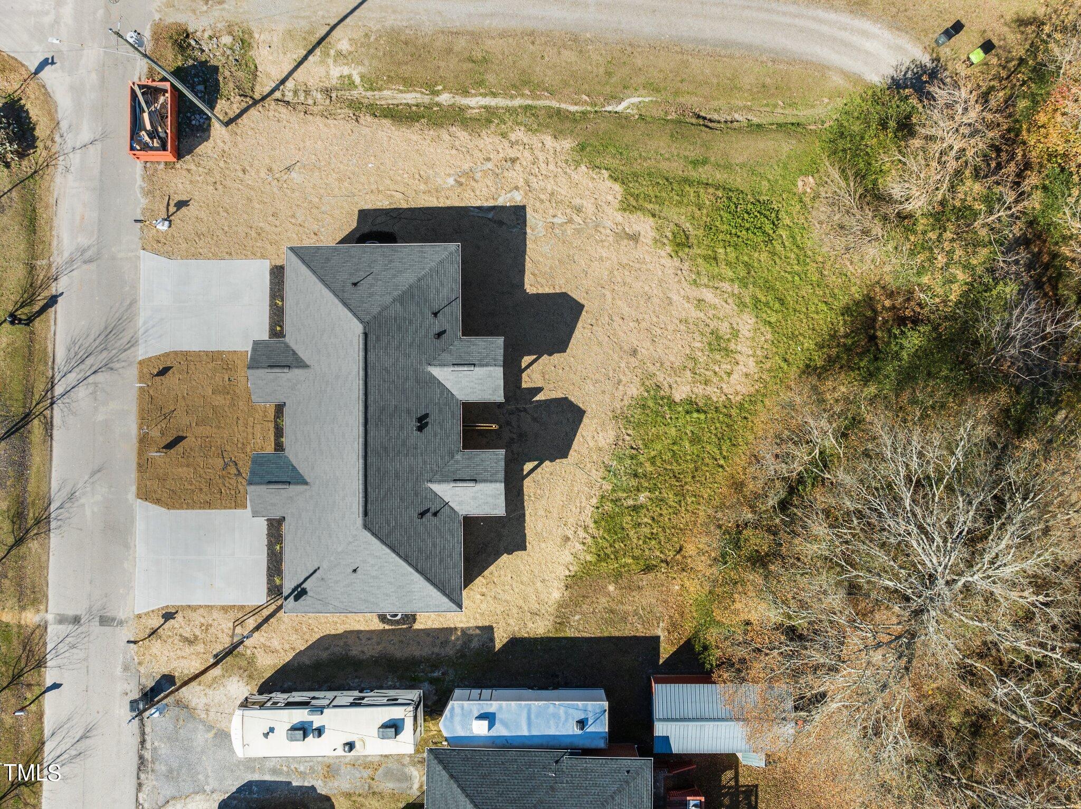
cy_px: 404
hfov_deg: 71.6
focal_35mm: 24
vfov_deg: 56.8
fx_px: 749
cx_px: 540
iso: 120
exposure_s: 1/240
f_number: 2.8
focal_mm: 12.29
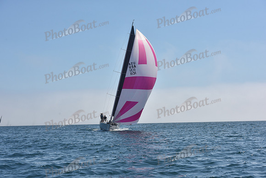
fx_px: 517
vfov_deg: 19.5
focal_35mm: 70
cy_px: 89
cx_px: 133
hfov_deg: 28.8
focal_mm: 70
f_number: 10
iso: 320
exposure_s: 1/1600
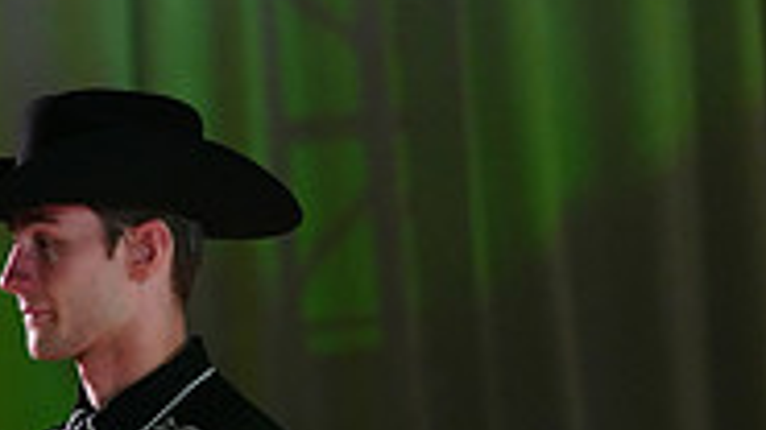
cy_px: 868
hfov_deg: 3.9
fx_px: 11271
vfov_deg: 2.2
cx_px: -2
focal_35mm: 555
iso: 4000
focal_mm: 169
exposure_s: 1/400
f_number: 4
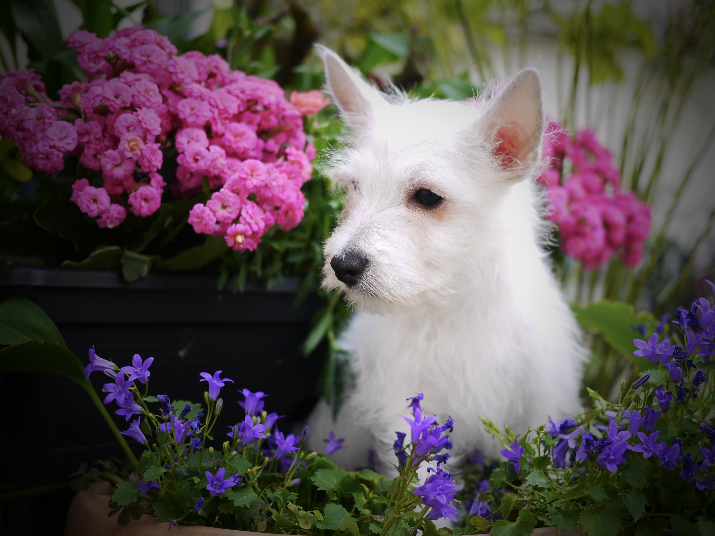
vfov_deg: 32.2
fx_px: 929
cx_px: 372
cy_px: 272
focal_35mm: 45
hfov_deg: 42.1
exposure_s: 1/500
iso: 160
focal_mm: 20
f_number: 1.7
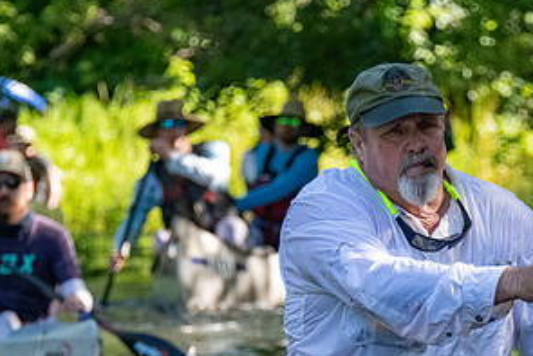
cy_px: 366
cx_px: 364
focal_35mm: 347
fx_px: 5140
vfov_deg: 4.0
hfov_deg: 5.9
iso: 4500
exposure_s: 1/3200
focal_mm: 150
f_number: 5.6
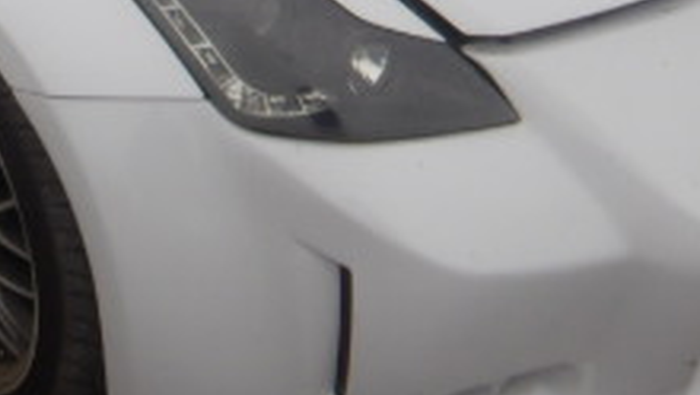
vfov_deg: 15.4
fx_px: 1411
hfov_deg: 27.6
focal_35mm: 76
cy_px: -57
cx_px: 220
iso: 125
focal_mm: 4.3
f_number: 2.8
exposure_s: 1/200
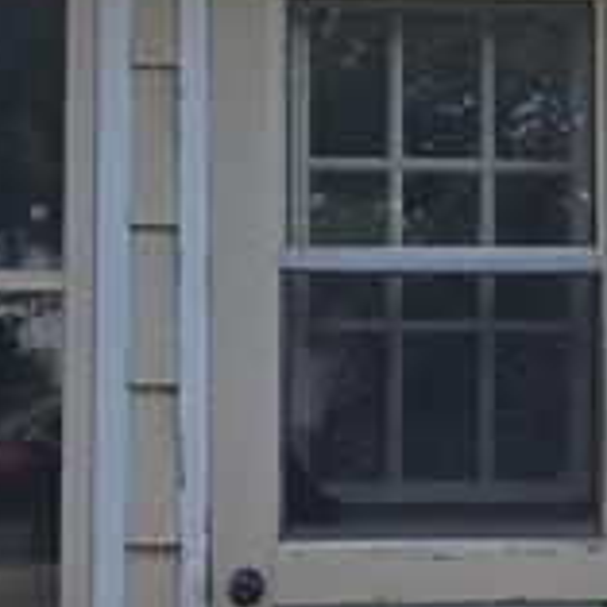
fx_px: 1488
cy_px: 317
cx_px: 464
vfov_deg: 23.1
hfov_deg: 22.8
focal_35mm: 75
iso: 125
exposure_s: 1/2000
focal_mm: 2.2
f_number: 2.2
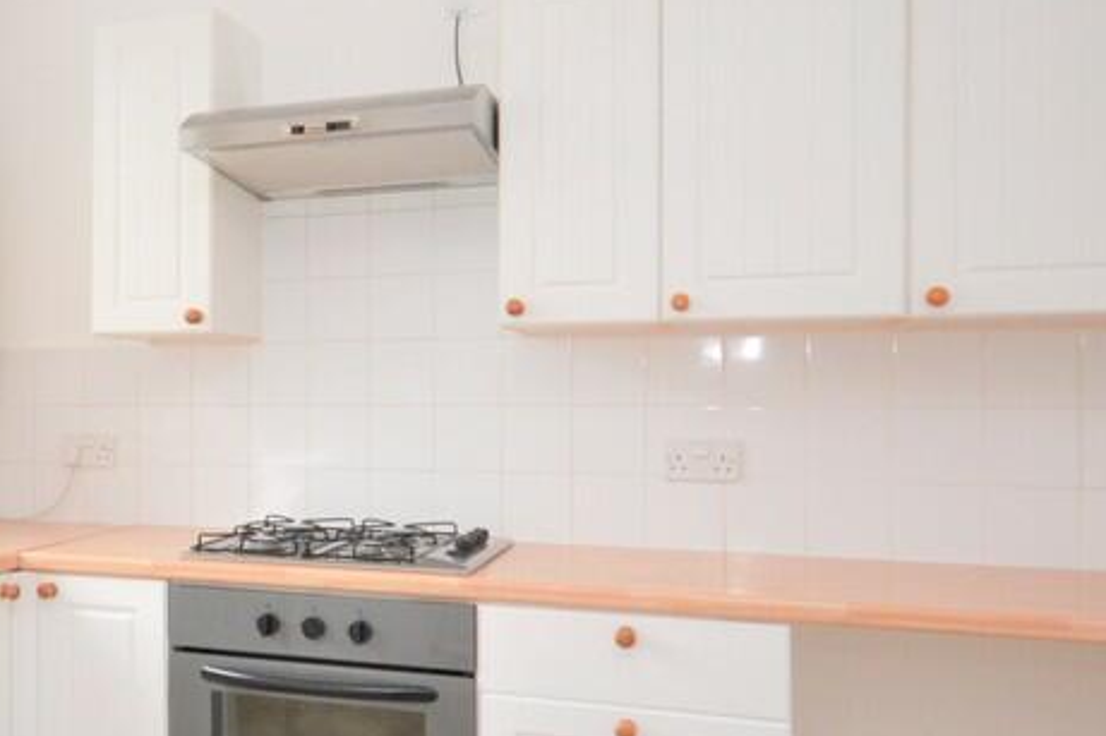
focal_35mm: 40
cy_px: 385
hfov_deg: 44.9
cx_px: 151
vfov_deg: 33.4
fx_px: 1228
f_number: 4.5
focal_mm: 12
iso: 720
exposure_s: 1/60
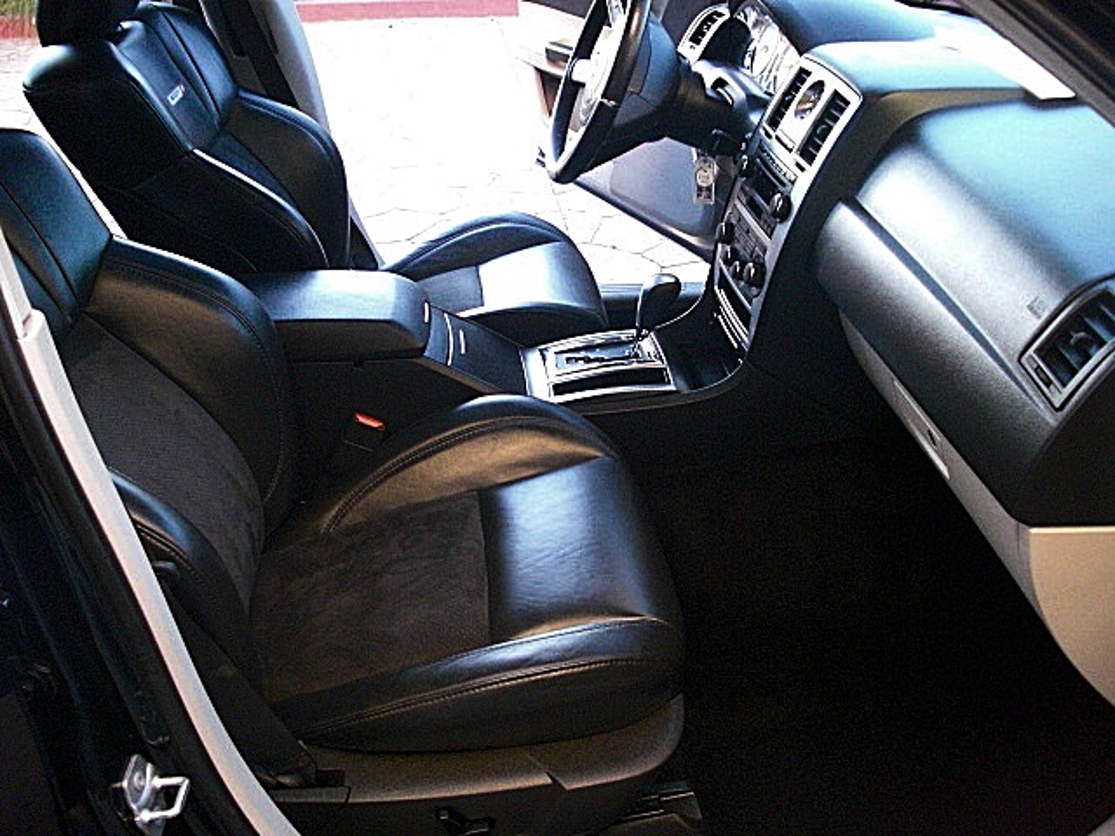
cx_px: 558
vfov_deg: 39.7
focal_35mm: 36
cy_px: 418
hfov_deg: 51.4
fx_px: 1160
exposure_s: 1/125
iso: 800
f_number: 2.8
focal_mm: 6.3
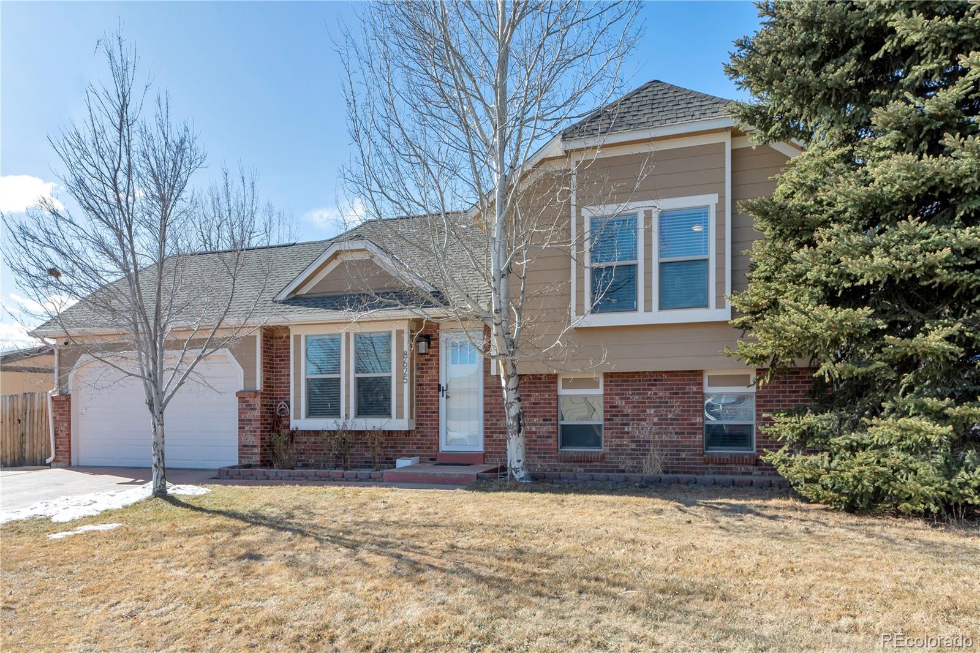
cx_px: 490
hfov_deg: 73.8
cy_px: 326
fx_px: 653
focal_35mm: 24
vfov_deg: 53.1
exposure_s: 1/250
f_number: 8
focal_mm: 16
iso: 125
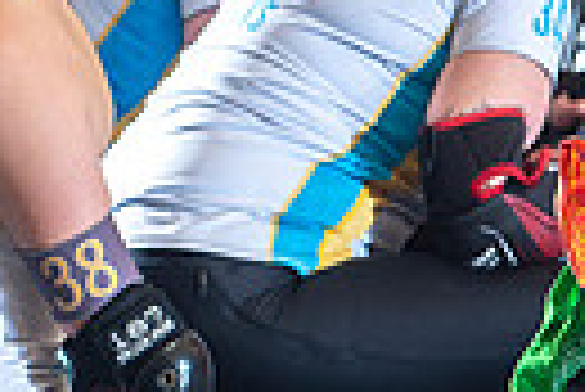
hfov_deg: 3.1
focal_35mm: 671
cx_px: -464
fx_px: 10916
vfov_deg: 2.1
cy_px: 264
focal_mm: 150
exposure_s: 1/160
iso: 500
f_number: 5.6
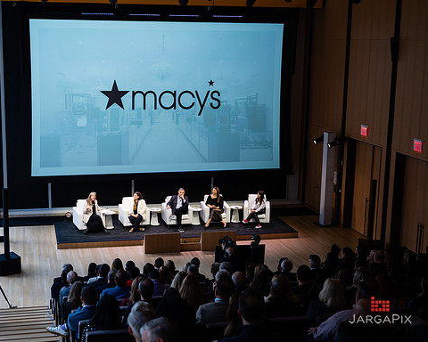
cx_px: 176
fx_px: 671
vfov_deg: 28.6
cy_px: 167
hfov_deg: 35.3
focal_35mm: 53
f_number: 3.2
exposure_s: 1/125
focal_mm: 44
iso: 160
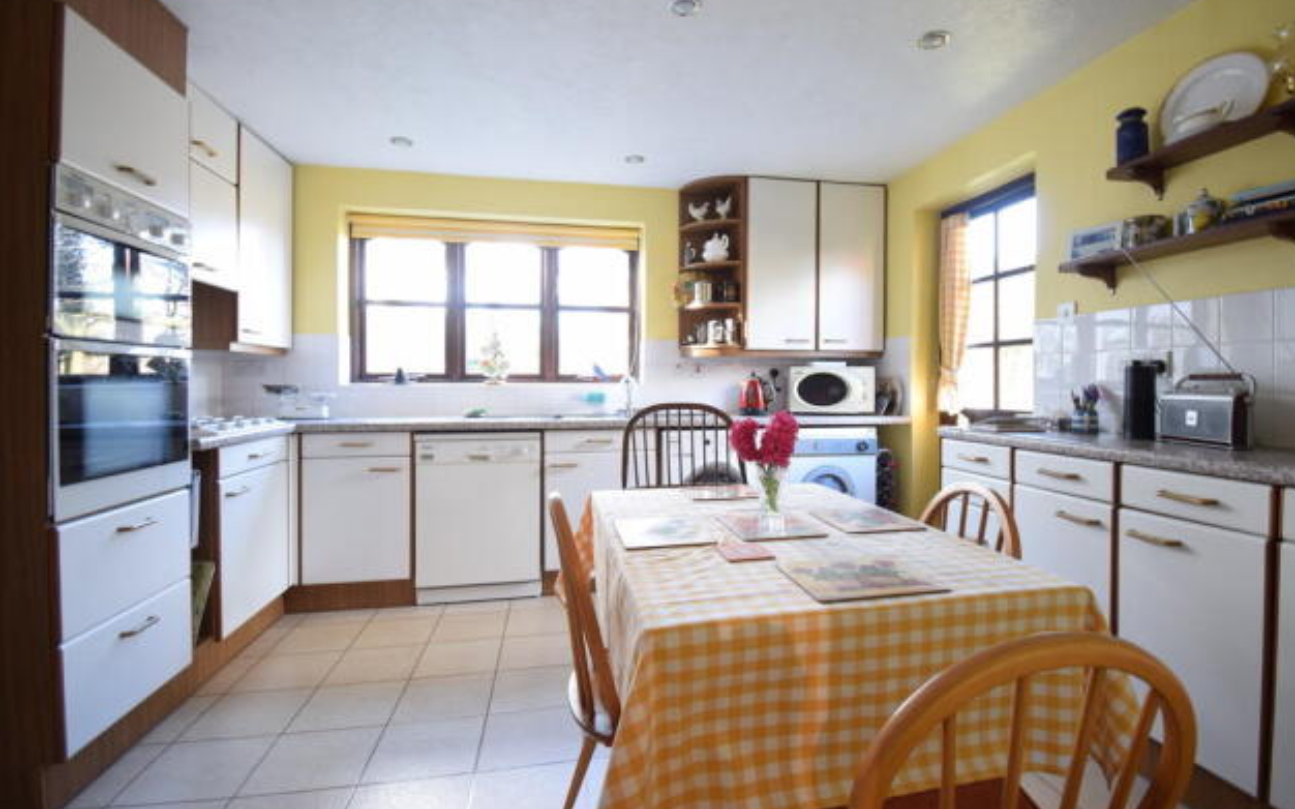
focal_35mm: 16
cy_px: 388
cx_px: 675
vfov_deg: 71.2
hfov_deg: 97.8
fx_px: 565
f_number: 4.5
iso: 400
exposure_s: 1/10
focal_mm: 10
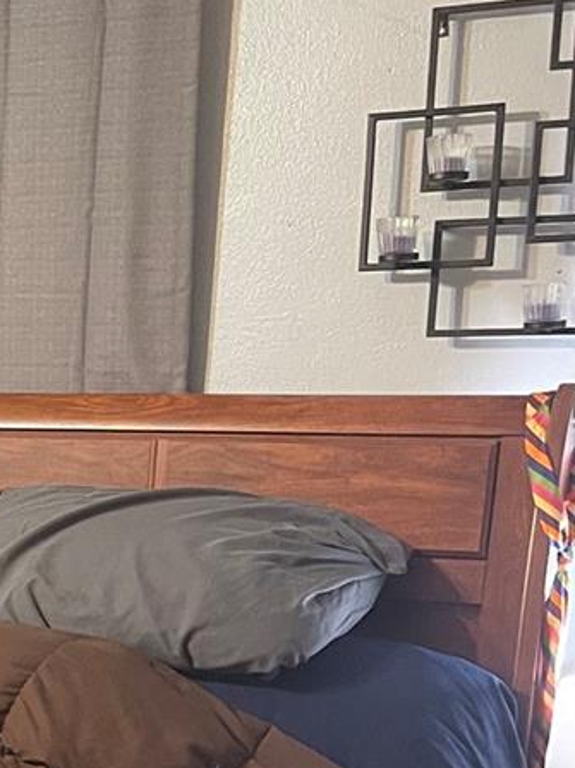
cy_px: 739
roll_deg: +0.9
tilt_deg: -10.9
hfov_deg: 15.2
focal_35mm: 86
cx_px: -402
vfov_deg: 22.0
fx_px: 1906
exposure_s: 1/40
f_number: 1.6
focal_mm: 5.1
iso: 500
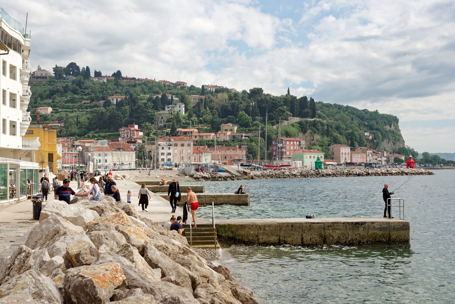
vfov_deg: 26.0
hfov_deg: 38.2
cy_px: 152
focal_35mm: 52
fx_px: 657
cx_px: 228
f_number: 9
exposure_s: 1/320
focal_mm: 52
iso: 100
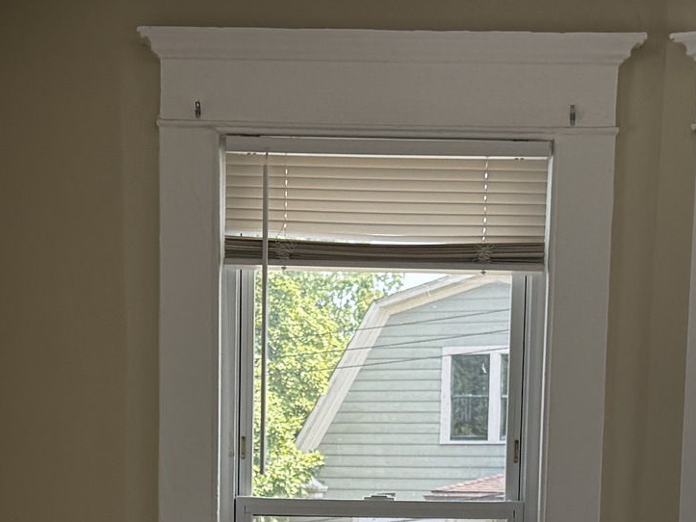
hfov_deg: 19.2
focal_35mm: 102
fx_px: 2051
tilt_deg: -6.2
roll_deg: -1.3
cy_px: 690
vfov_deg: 13.9
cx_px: 290
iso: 100
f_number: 1.78
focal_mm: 6.76
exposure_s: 1/539
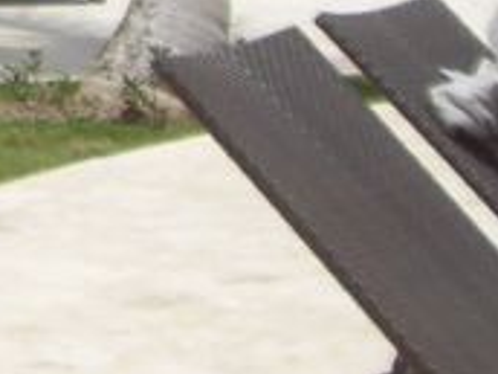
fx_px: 3251
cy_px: -539
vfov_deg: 6.3
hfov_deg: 8.2
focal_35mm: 226
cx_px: -565
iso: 64
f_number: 8
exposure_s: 1/250
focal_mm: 6.2
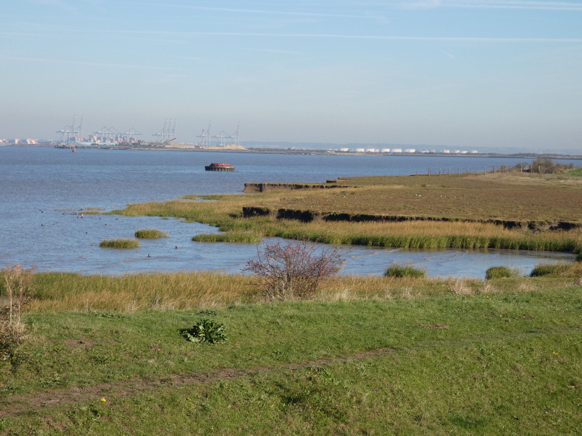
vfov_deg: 16.4
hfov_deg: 21.8
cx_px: 291
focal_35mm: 90
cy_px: 218
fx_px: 1513
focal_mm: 16
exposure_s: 1/400
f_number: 4.7
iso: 80
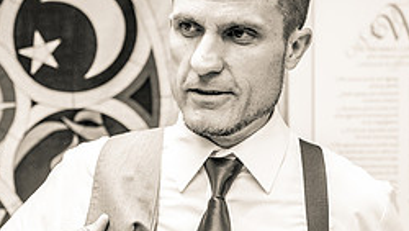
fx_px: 922
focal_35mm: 85
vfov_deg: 14.2
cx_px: 208
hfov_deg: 25.0
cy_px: 183
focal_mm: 35
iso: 2000
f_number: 2.8
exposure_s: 1/200
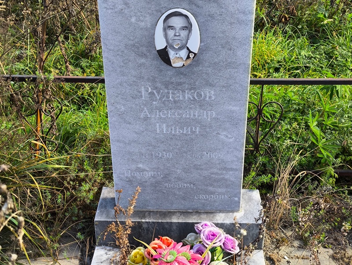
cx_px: 176
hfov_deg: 38.2
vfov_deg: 29.1
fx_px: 509
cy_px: 132
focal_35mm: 50
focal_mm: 4.71
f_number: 1.7
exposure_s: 1/242
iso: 50
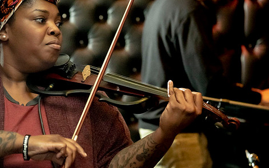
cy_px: 91
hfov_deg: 13.8
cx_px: 110
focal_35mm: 152
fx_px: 1114
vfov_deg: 8.6
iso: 6400
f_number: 4
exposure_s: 1/200
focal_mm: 120
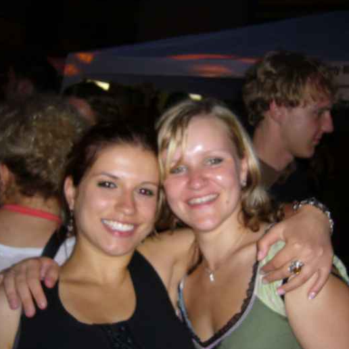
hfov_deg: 40.0
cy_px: 173
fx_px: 479
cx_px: 176
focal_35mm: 42
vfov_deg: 40.0
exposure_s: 1/60
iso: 100
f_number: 2.8
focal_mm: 5.8
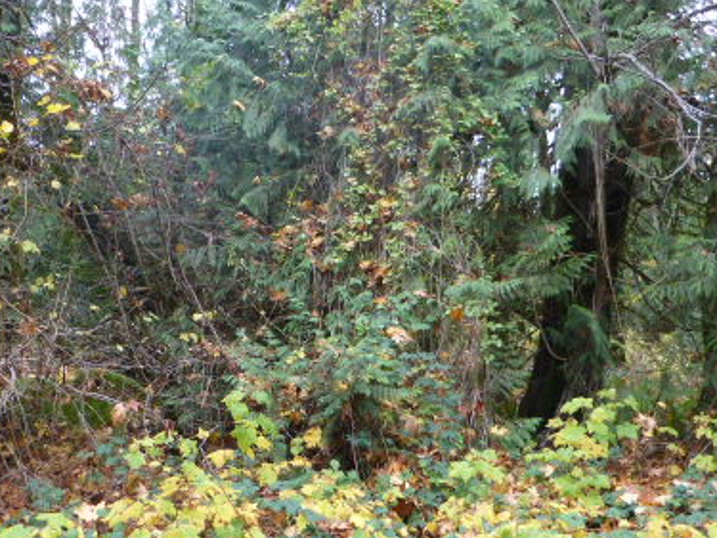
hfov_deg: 45.8
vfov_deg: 34.8
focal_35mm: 41
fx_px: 849
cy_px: 352
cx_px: 373
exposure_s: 1/60
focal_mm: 4.3
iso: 125
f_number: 3.3
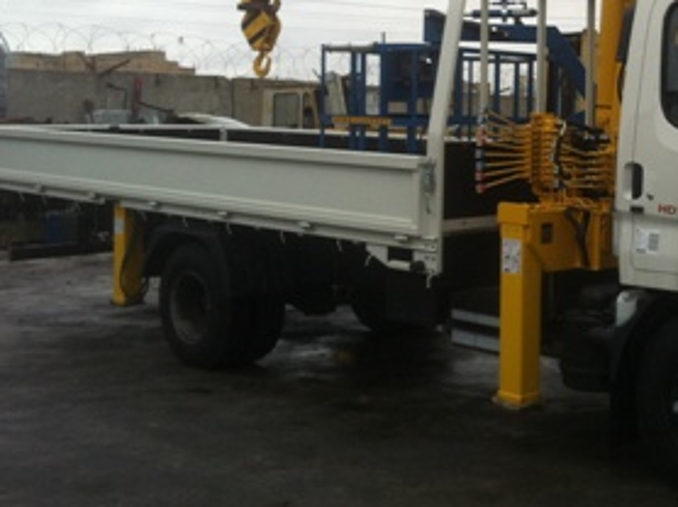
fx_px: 1233
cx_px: 524
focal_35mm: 63
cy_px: 145
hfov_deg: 30.1
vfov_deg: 23.1
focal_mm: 3.85
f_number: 2.8
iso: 80
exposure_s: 1/40
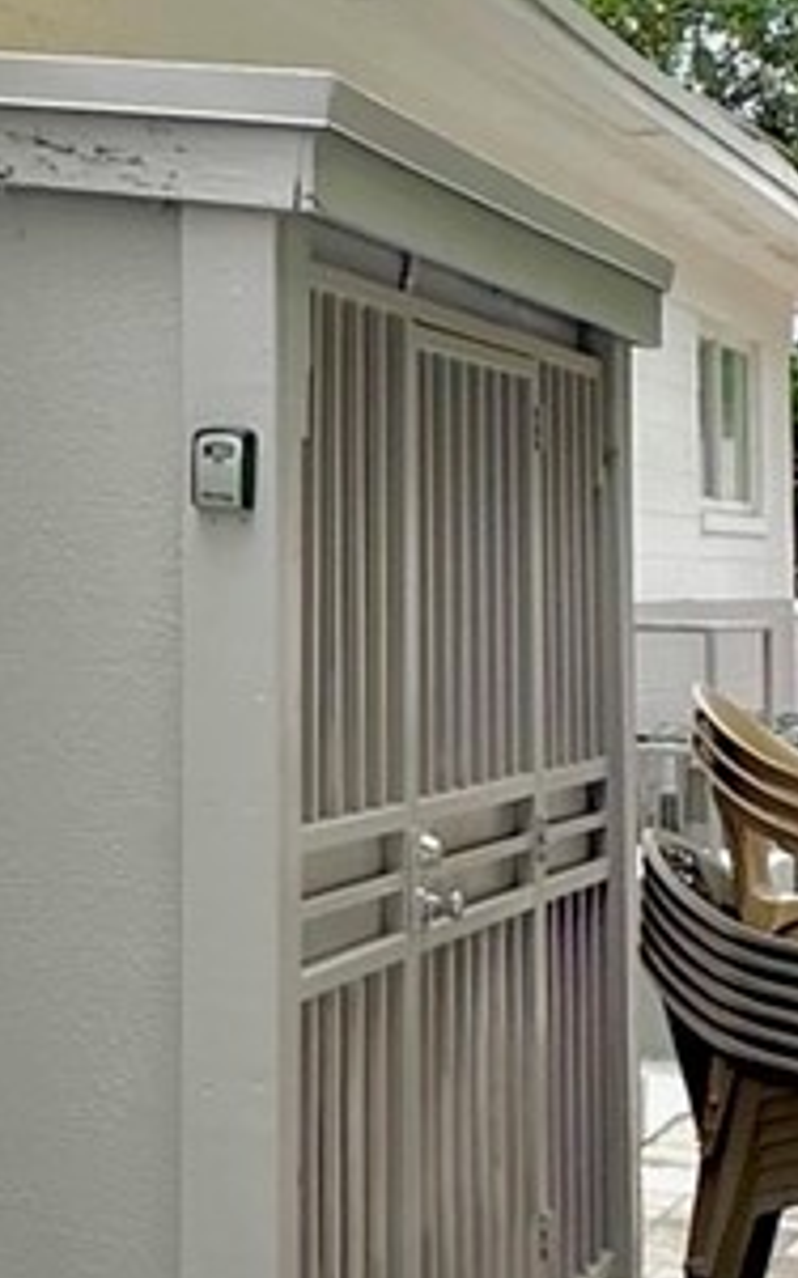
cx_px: -620
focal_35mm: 79
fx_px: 2750
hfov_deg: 14.6
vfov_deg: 26.0
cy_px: 399
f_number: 2.2
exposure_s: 1/373
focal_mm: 2.22
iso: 40
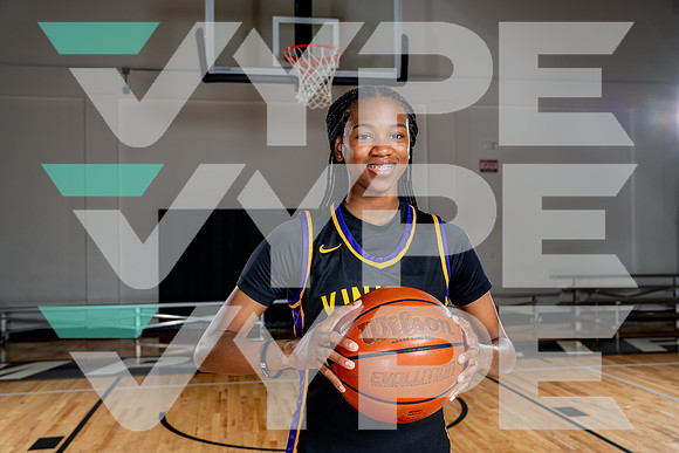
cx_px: 340
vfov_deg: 37.9
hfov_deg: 54.4
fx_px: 660
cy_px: 226
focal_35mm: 35
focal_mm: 35
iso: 200
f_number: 5.6
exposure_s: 1/250
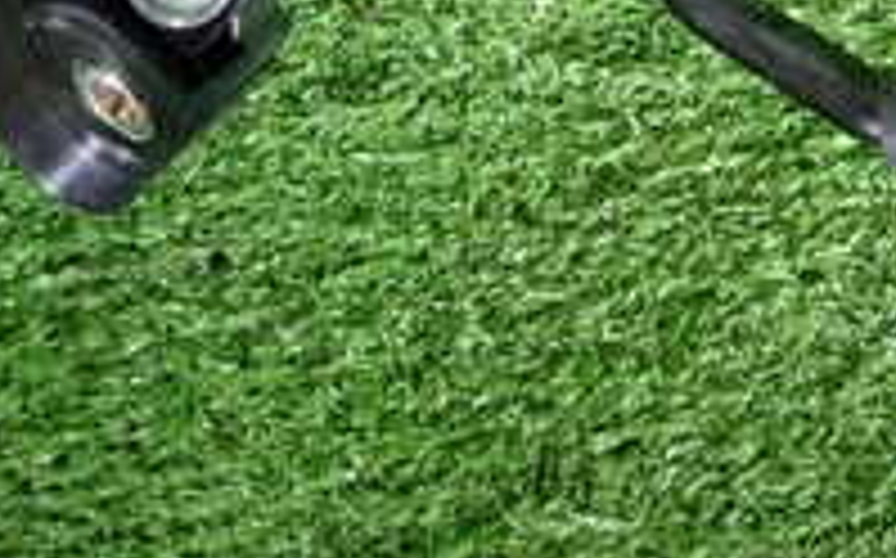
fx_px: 1952
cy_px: -333
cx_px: 581
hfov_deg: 25.7
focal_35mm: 80
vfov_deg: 14.9
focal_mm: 4.5
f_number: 2
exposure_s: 1/40
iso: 200
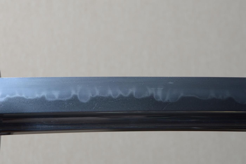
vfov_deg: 9.6
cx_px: 123
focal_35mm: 142
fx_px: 973
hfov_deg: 14.4
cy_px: 82
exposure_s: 1/1.6
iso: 400
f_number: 11
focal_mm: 95
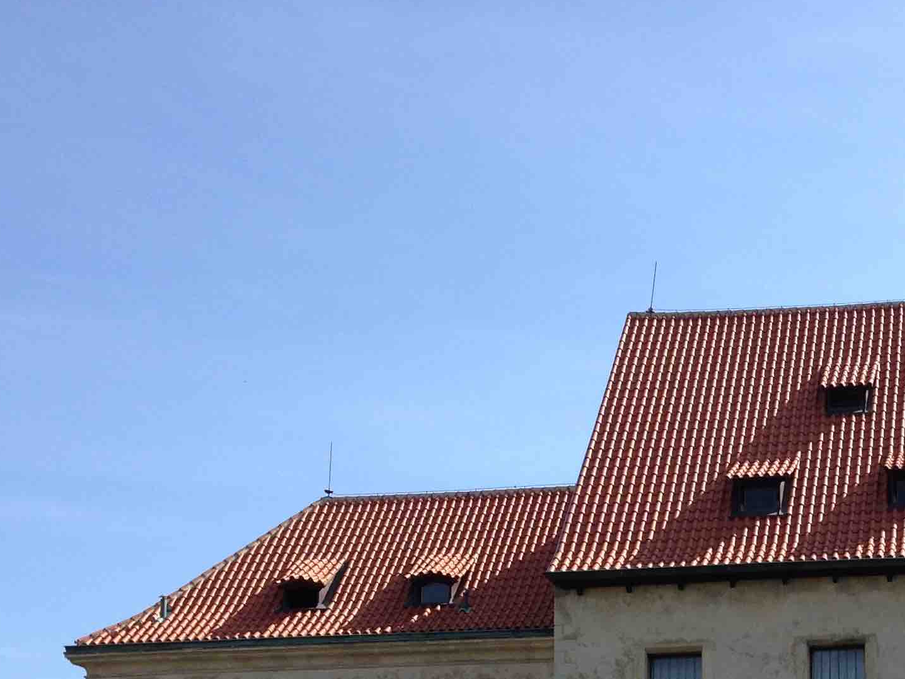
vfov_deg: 18.8
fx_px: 1961
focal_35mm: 75
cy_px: 769
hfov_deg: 25.1
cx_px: 838
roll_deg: +1.5
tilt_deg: +8.7
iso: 50
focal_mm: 4.12
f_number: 2.4
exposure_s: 1/1063
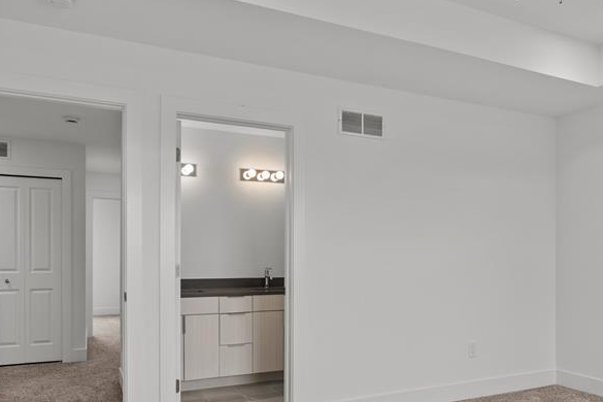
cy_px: 267
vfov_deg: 45.7
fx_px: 469
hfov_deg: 65.5
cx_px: 300
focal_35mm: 28
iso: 400
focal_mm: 16
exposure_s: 1/6
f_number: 8
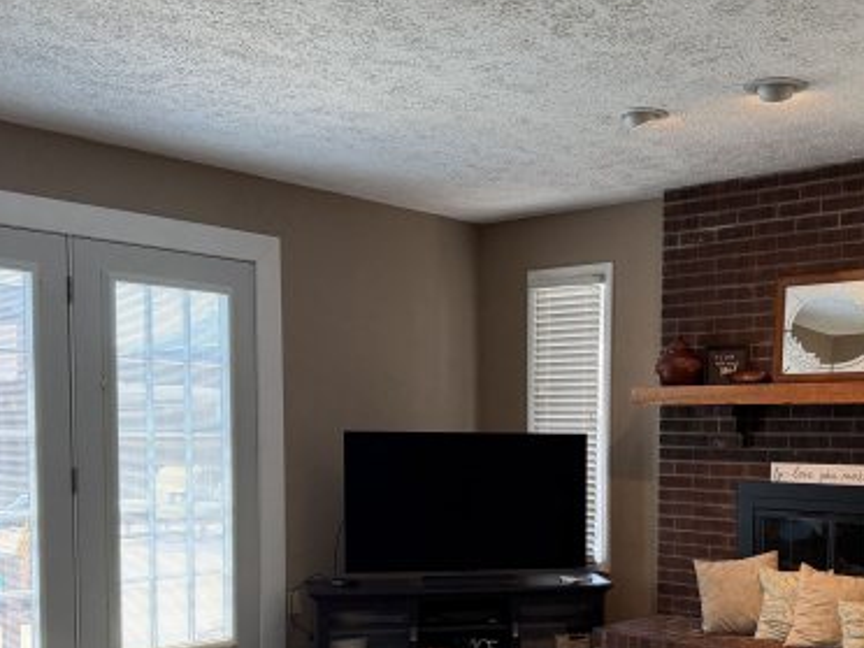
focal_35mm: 43
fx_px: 1073
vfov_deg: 32.8
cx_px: 568
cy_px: 506
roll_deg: -0.5
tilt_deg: -4.3
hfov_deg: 43.3
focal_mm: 6.76
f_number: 1.78
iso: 200
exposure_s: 1/157
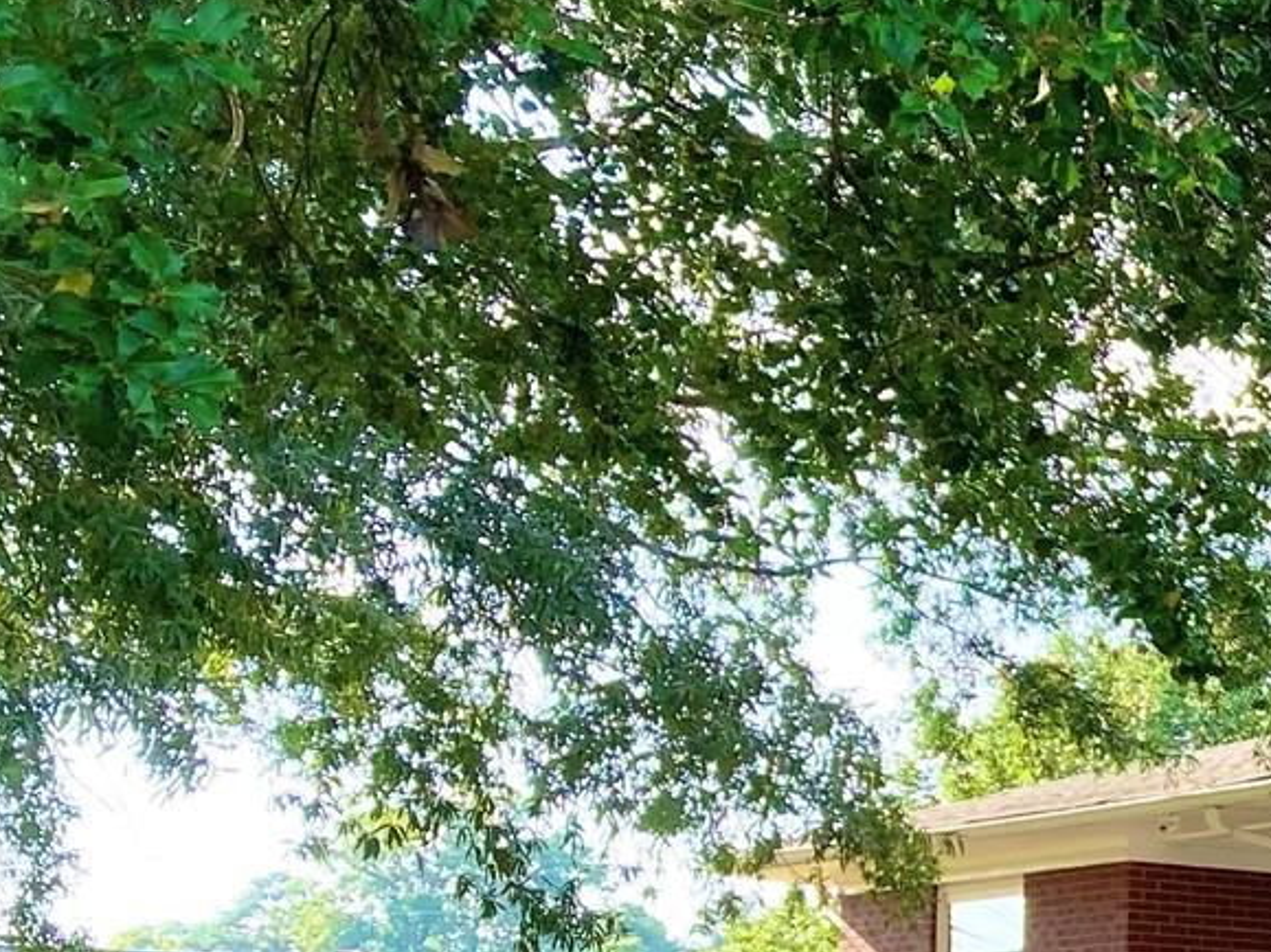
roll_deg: -0.2
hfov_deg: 16.9
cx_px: 2200
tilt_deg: +4.1
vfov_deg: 14.6
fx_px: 3634
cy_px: 1040
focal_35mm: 99
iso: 20
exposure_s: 1/296
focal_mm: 3.99
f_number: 1.8
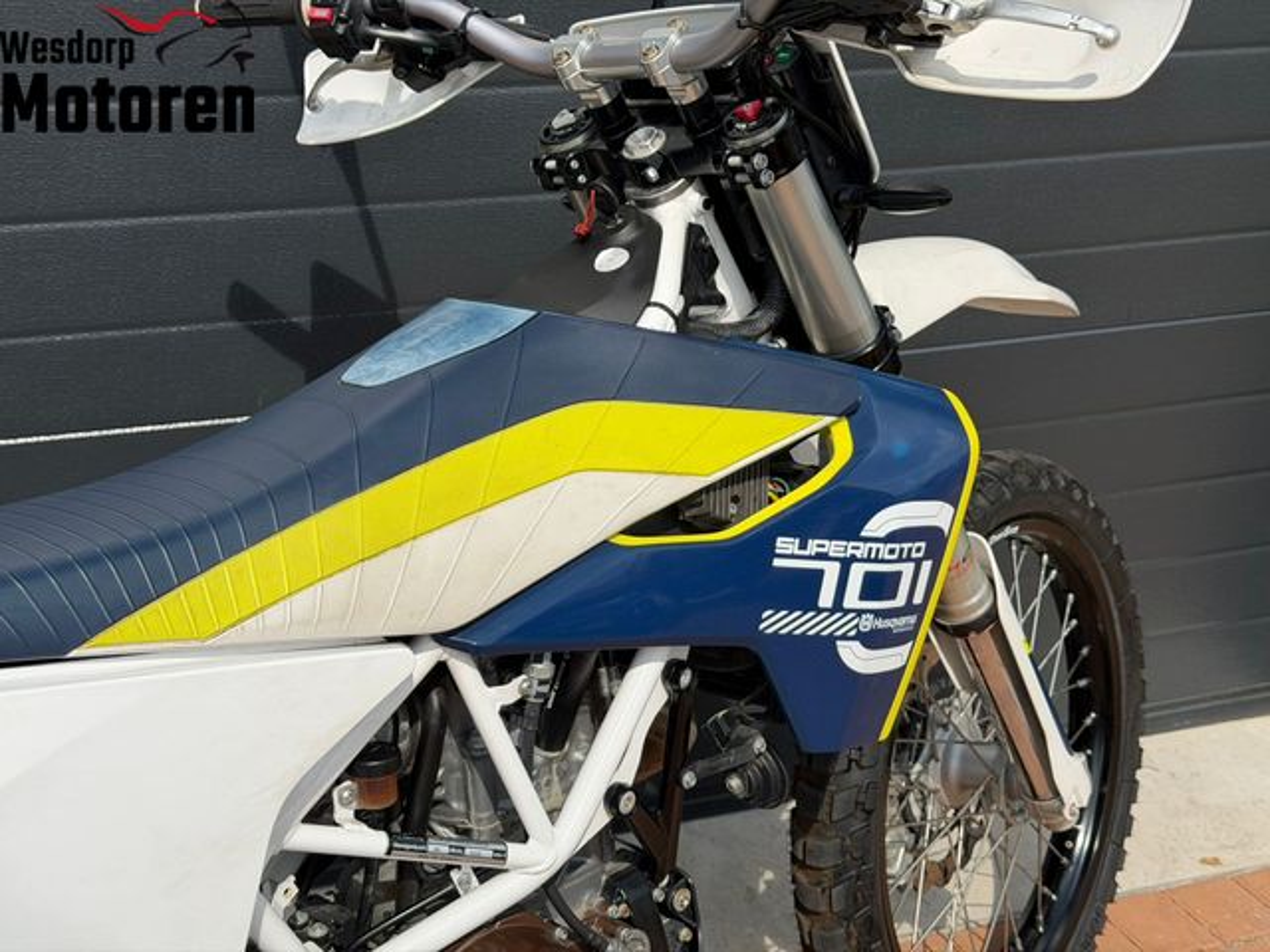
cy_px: 476
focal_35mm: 48
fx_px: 1761
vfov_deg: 30.3
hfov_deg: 39.7
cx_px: 635
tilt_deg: -22.2
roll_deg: -1.0
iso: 64
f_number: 1.78
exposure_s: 1/6536
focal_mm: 6.76
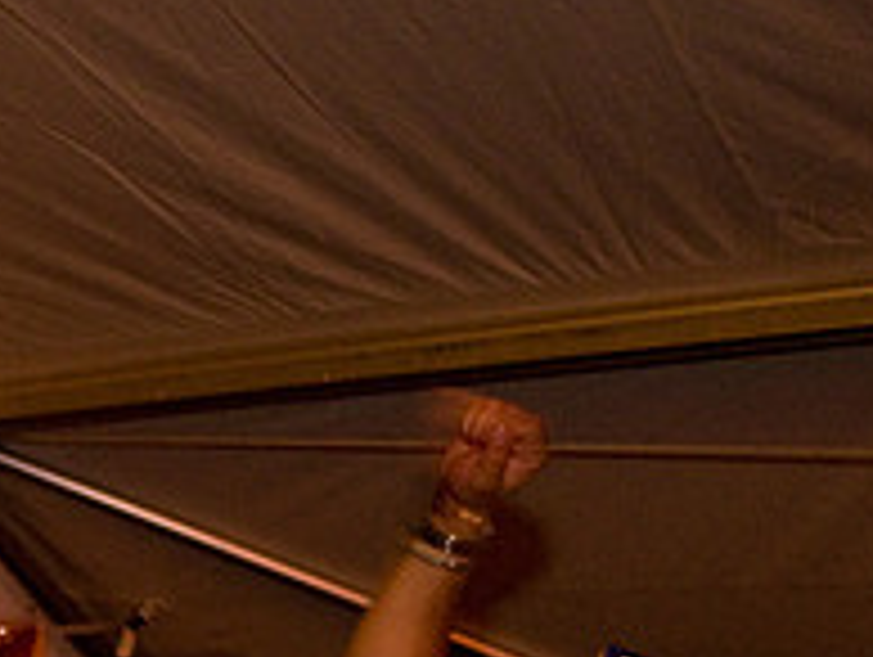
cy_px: 664
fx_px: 2172
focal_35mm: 86
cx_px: -63
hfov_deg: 21.7
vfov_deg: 16.8
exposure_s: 1/30
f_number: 2.8
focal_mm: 20
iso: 800
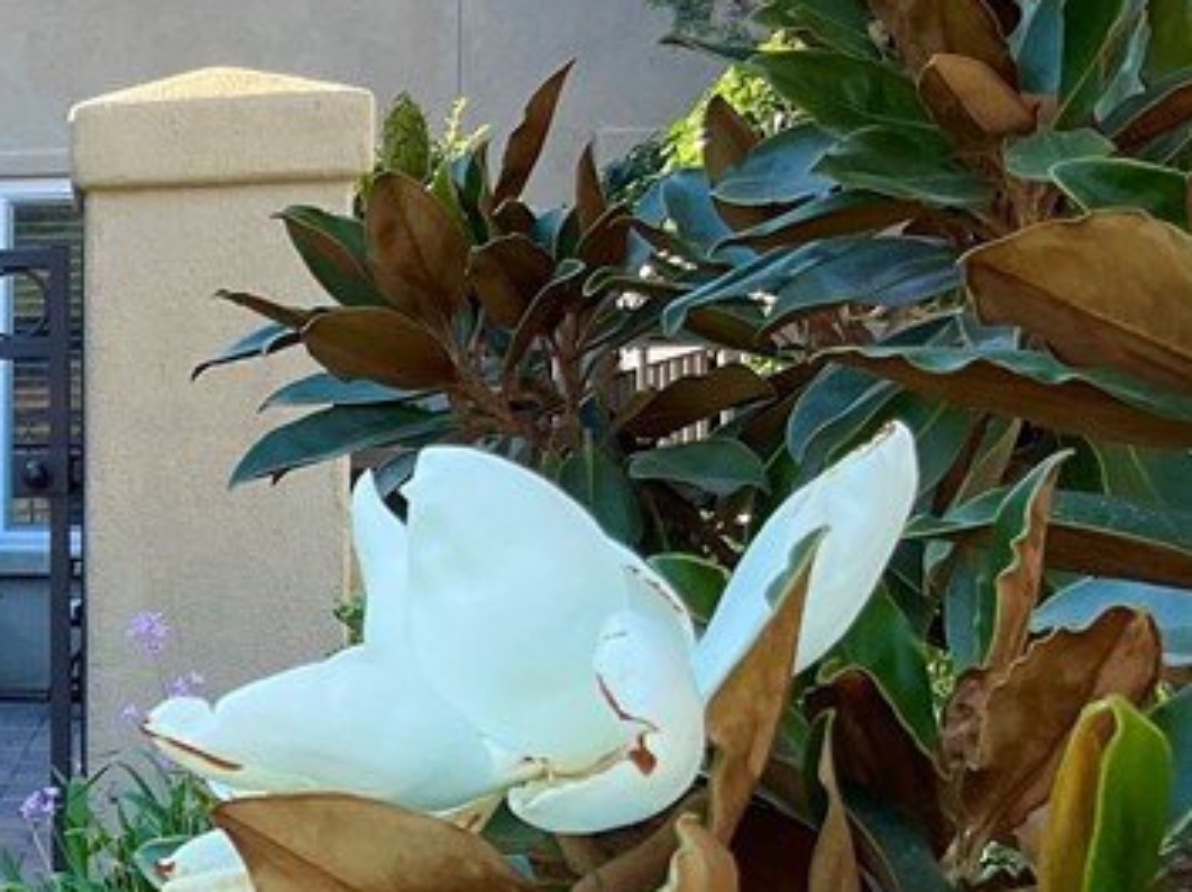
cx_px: -407
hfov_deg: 20.9
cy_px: 606
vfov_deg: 17.5
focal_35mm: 84
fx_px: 2891
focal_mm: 3
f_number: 1.8
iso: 16
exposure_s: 1/183
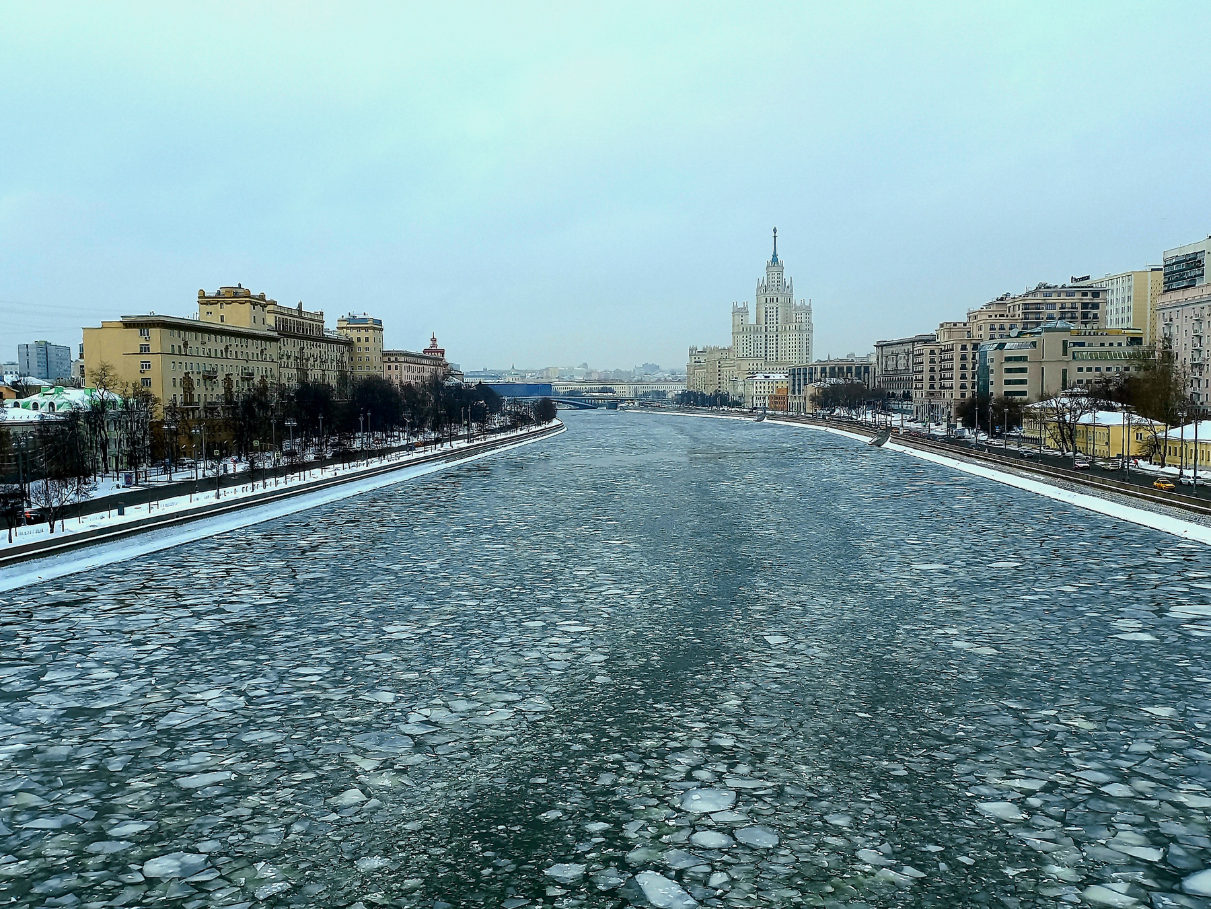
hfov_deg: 69.4
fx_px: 875
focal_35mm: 25
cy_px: 454
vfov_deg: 54.9
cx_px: 606
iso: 25
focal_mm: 4.6
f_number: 1.8
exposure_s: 1/333
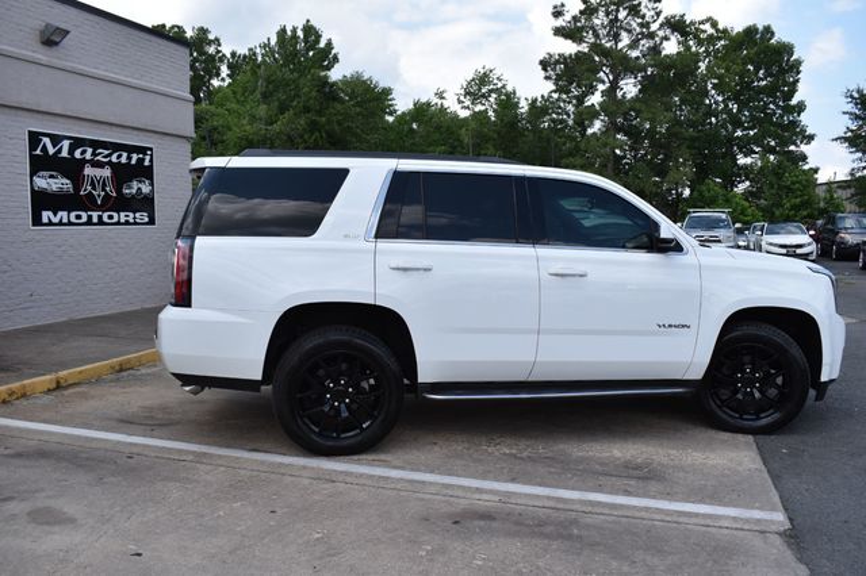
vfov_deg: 43.6
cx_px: 433
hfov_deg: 62.0
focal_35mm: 30
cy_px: 288
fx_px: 721
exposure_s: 1/500
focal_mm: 20
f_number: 8
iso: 200
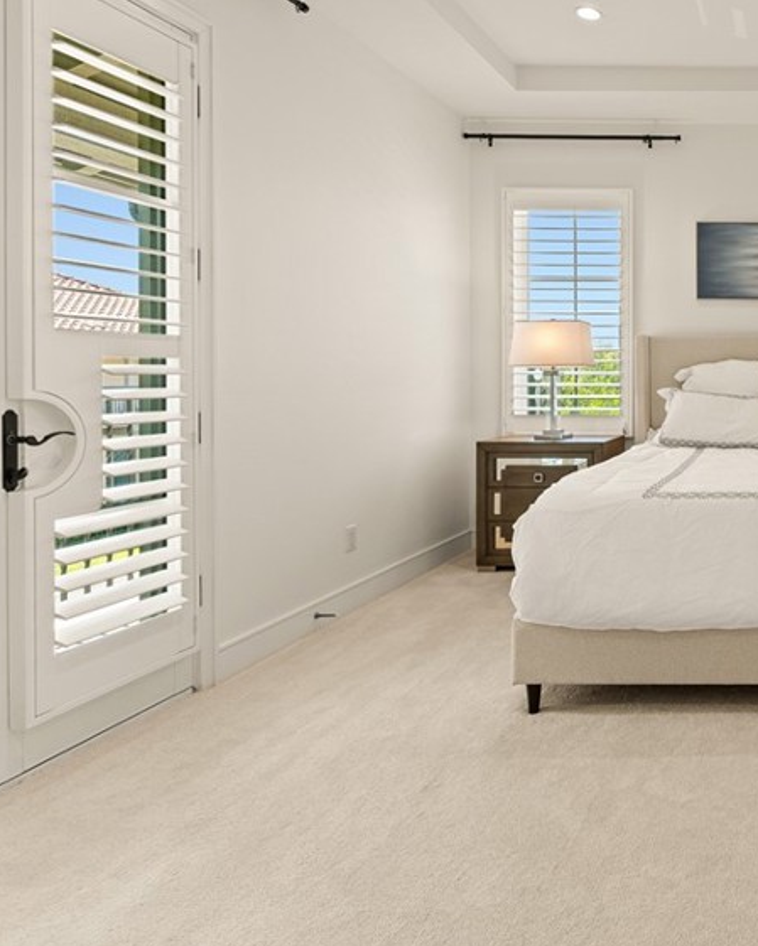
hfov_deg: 45.4
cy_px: 385
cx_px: 819
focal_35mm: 24
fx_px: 673
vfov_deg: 69.7
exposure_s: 1/13
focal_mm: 14
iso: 320
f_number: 6.3
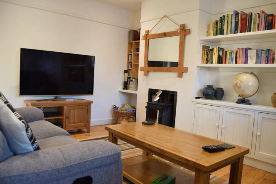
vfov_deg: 48.0
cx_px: 138
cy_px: 92
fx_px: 207
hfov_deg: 67.4
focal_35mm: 27
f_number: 3.5
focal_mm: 18
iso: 100
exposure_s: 1/10
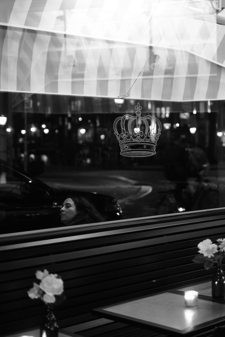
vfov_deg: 30.0
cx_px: 142
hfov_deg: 20.3
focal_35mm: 67
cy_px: 146
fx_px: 628
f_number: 1.4
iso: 3200
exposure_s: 1/40
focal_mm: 35
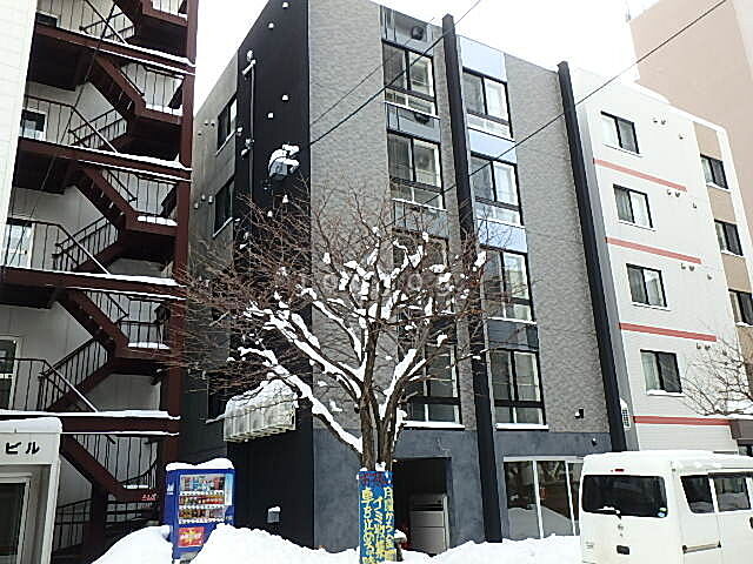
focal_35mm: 31
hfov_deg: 58.4
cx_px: 376
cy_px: 282
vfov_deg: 45.4
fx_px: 674
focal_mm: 5.6
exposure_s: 1/160
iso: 125
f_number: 4.7
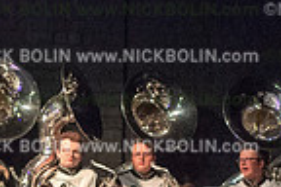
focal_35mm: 606
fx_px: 4730
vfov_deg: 2.3
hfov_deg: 3.4
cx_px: 107
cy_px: 280
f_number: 7.1
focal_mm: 150
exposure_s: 1/200
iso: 8000
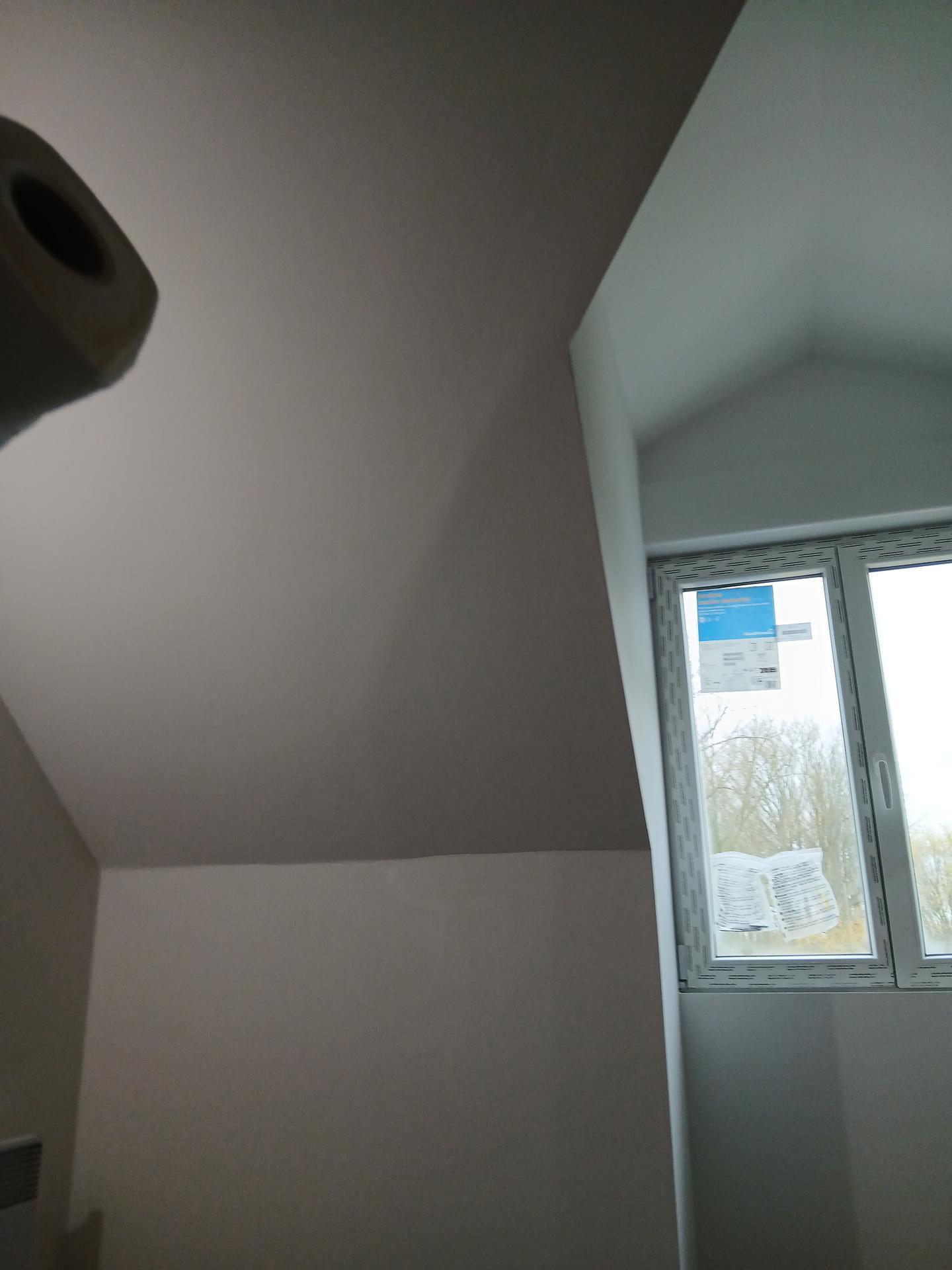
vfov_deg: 67.3
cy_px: 635
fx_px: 953
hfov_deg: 53.1
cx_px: 476
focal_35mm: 26
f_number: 1.8
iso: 125
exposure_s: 1/50
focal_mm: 3.98
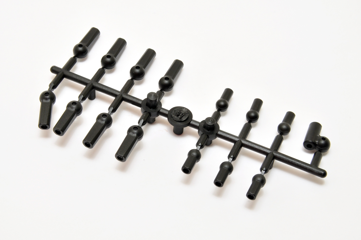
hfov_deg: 26.0
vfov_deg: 17.4
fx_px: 781
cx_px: 180
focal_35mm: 78
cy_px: 120
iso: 400
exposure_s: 1/60
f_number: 20
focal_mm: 52
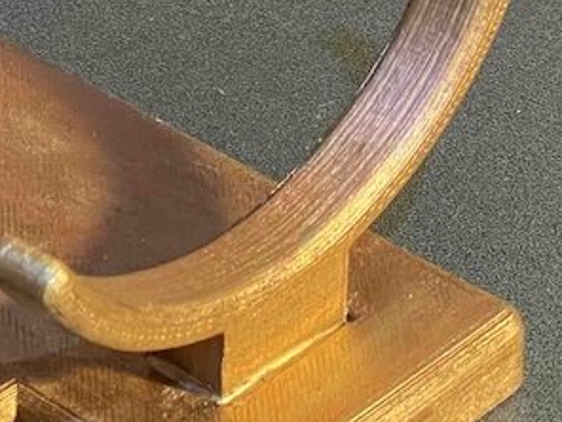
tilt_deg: -33.2
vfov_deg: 6.0
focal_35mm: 245
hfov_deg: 8.0
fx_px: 3978
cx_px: -152
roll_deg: +2.3
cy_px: -30
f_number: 2.2
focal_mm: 7.5
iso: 640
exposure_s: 1/50
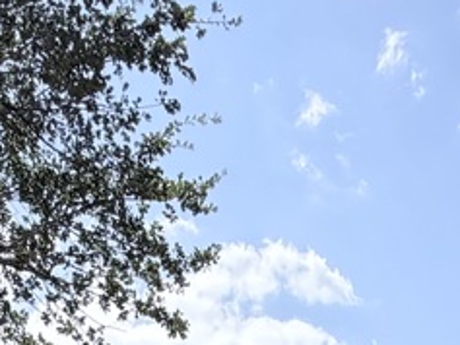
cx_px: 268
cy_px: 802
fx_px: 1130
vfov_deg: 13.4
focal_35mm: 85
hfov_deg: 23.0
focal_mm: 2.22
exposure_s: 1/770
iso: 32
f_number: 2.2
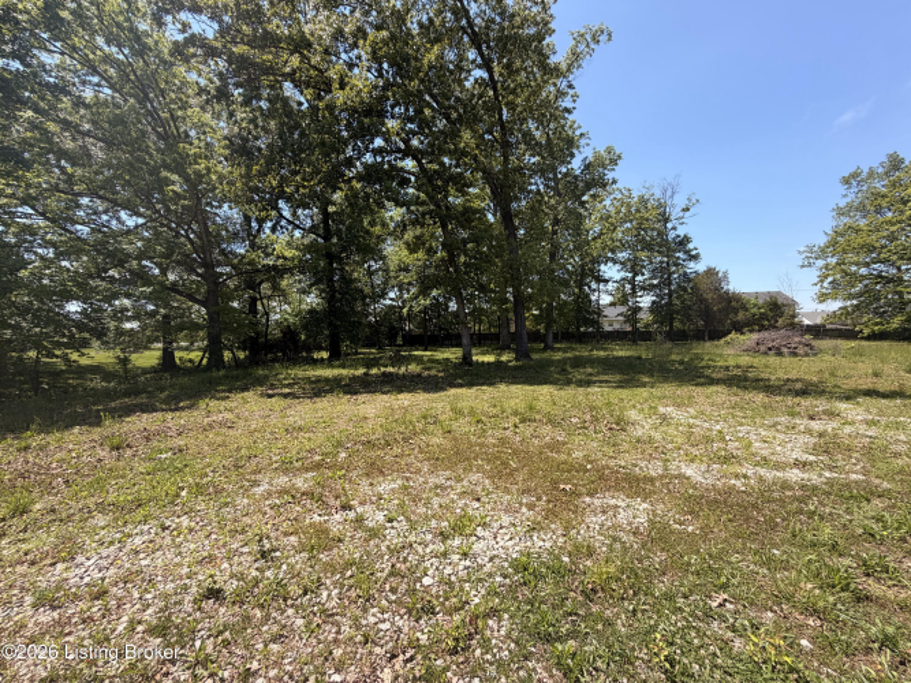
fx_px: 368
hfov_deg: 102.1
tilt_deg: -1.0
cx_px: 456
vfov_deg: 85.7
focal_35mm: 14
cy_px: 342
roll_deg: +2.1
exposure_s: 1/770
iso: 40
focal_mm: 2.22
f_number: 2.2
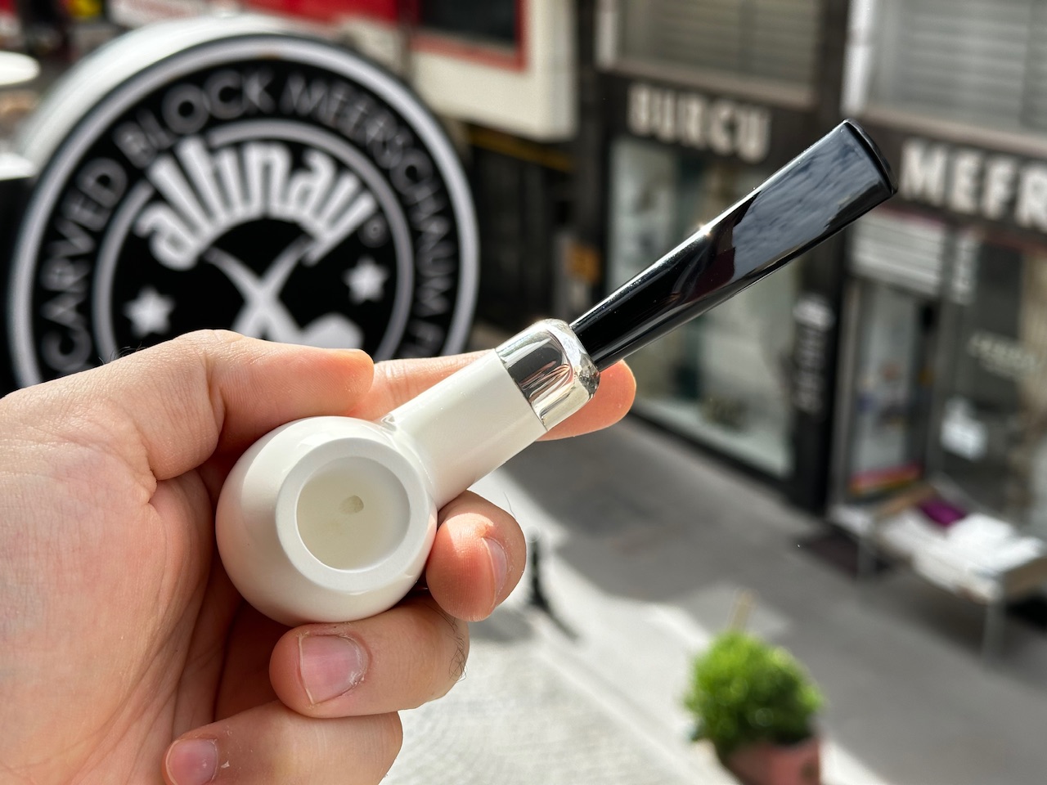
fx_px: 1452
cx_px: 524
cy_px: 392
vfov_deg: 30.3
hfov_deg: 39.7
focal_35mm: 48
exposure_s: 1/1272
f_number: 1.78
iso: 64
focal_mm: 6.86
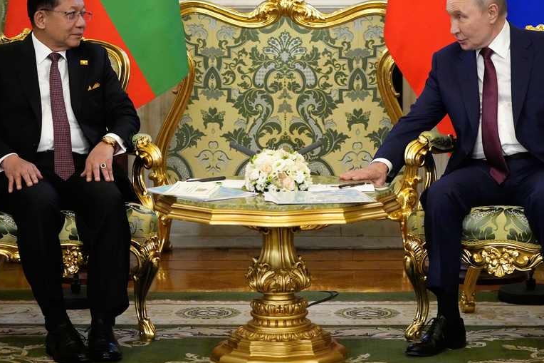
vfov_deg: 10.2
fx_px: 2024
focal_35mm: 134
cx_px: 300
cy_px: 151
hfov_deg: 15.3
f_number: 4.5
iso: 10000
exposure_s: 1/400
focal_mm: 100
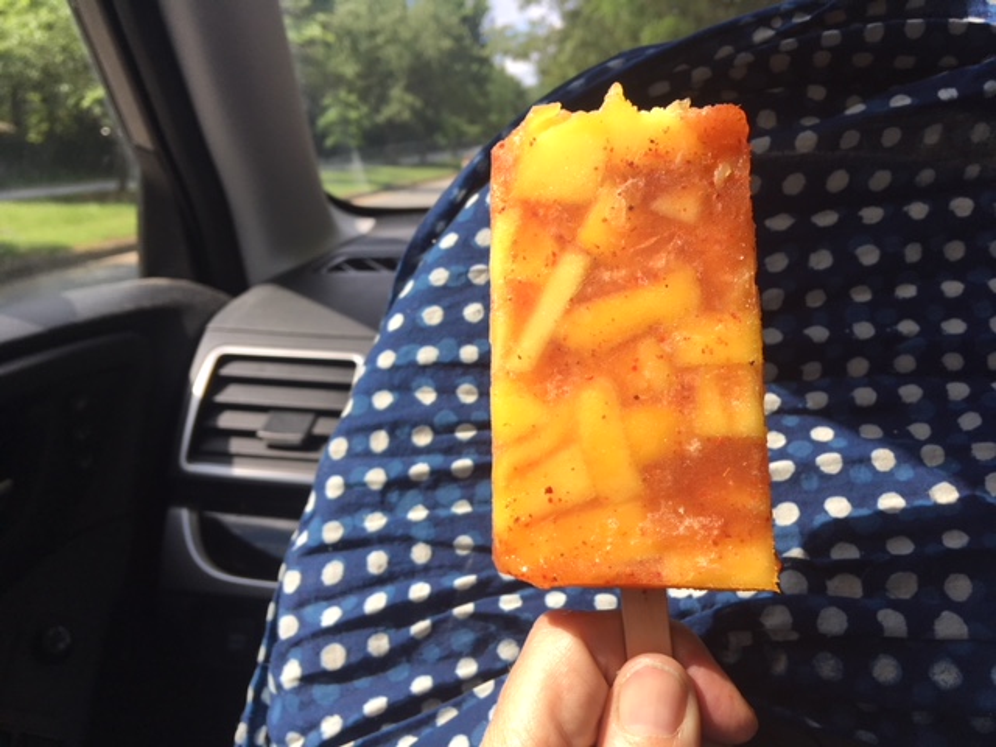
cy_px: 374
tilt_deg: -14.1
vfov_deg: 48.2
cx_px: 498
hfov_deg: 61.7
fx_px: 834
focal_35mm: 29
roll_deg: -0.2
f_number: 2.2
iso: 25
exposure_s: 1/506
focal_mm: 4.15
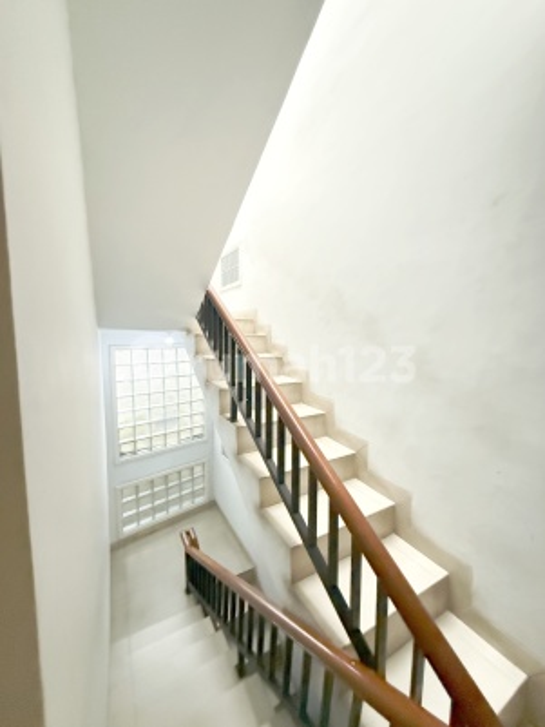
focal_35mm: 14
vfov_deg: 102.0
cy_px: 364
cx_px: 272
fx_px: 294
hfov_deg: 85.7
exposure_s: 1/33
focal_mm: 2.22
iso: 1250
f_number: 2.2
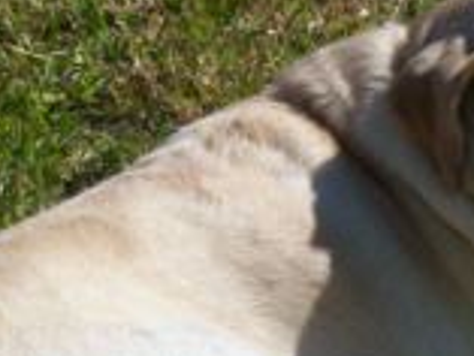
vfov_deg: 4.5
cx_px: 302
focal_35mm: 332
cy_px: 302
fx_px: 4550
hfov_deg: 6.0
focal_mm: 16.8
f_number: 8.7
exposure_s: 1/327
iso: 80
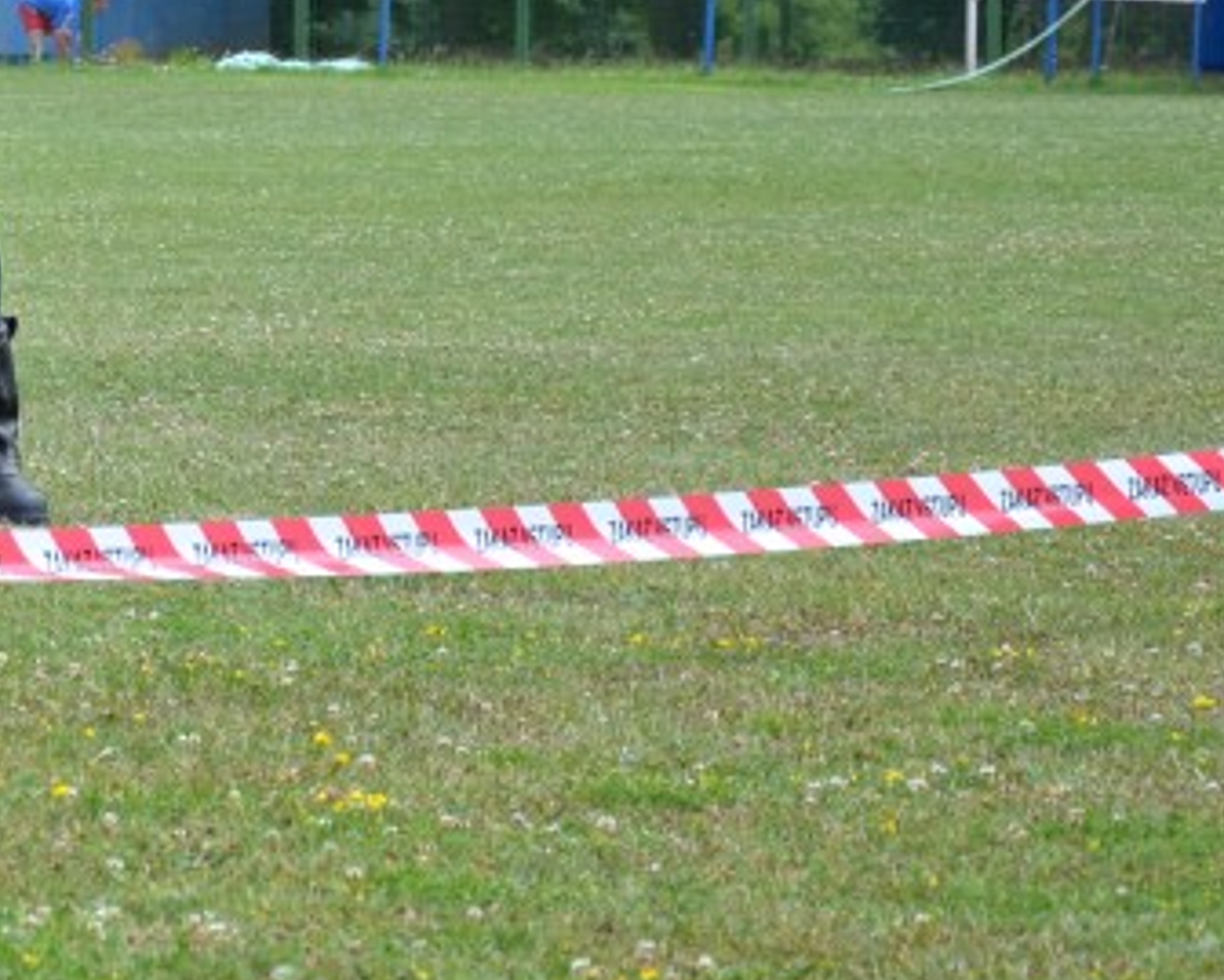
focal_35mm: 249
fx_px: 9023
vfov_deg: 6.2
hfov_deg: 7.6
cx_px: -605
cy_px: 230
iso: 400
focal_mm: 58
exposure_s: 1/800
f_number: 5
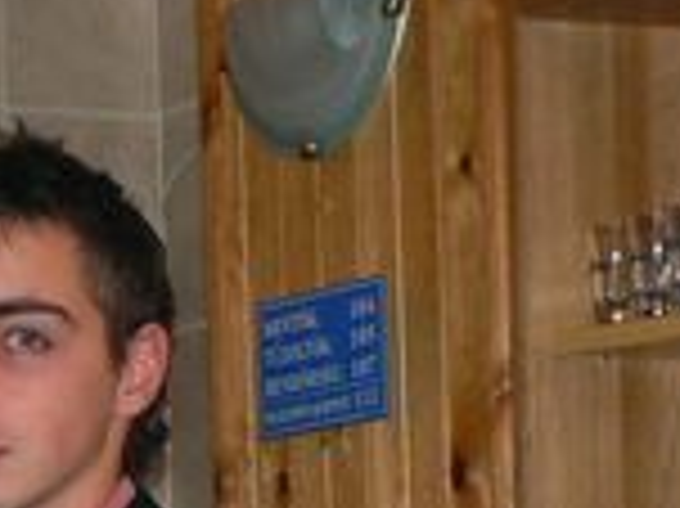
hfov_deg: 8.7
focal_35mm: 222
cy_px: 591
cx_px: -360
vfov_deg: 6.6
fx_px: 4358
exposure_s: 1/30
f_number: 3.2
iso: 200
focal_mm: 11.4
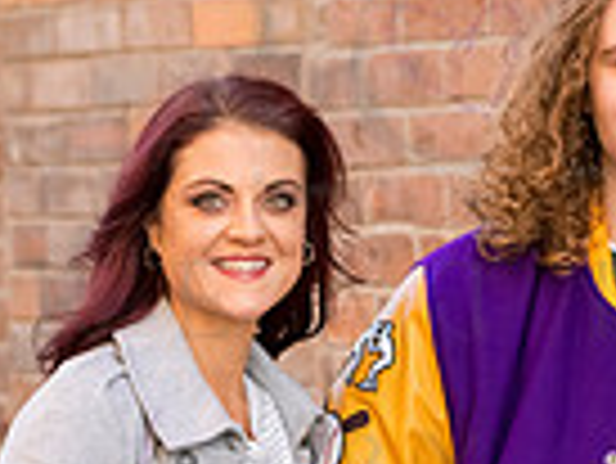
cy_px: 459
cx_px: 472
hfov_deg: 5.6
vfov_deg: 4.2
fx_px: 6287
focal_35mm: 353
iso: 640
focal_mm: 112
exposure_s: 1/400
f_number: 5
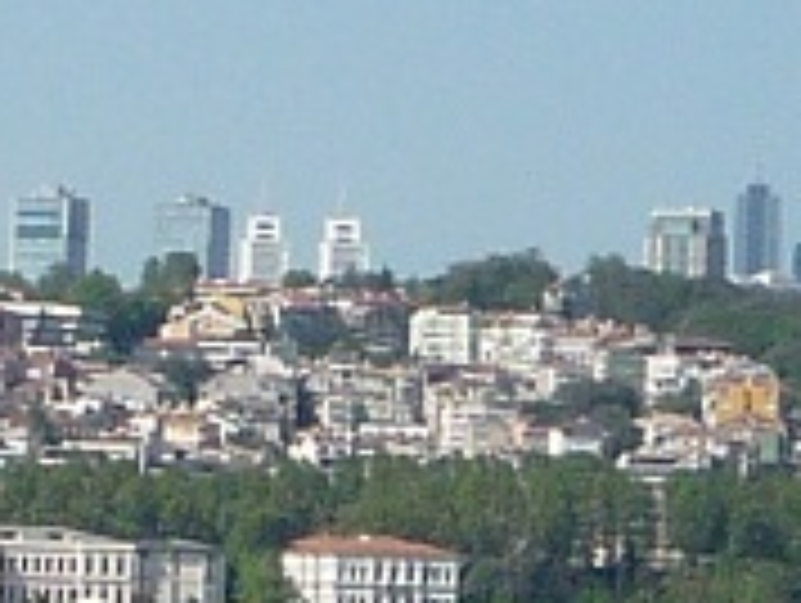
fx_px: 7855
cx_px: -675
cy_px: 207
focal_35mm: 339
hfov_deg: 5.7
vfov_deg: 4.4
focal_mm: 5.8
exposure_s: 1/500
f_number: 5.6
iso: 100
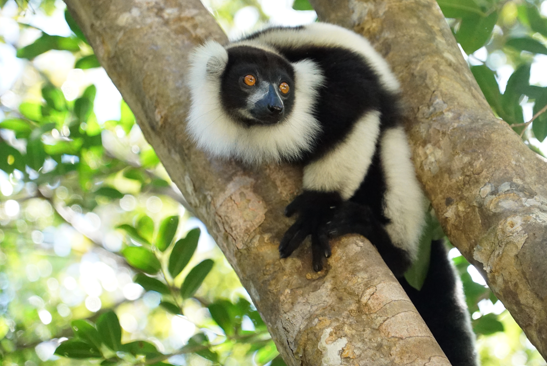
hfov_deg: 10.8
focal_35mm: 190
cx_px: 280
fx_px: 2888
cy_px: 184
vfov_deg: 7.2
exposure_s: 1/2000
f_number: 7.1
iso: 16000
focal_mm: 181
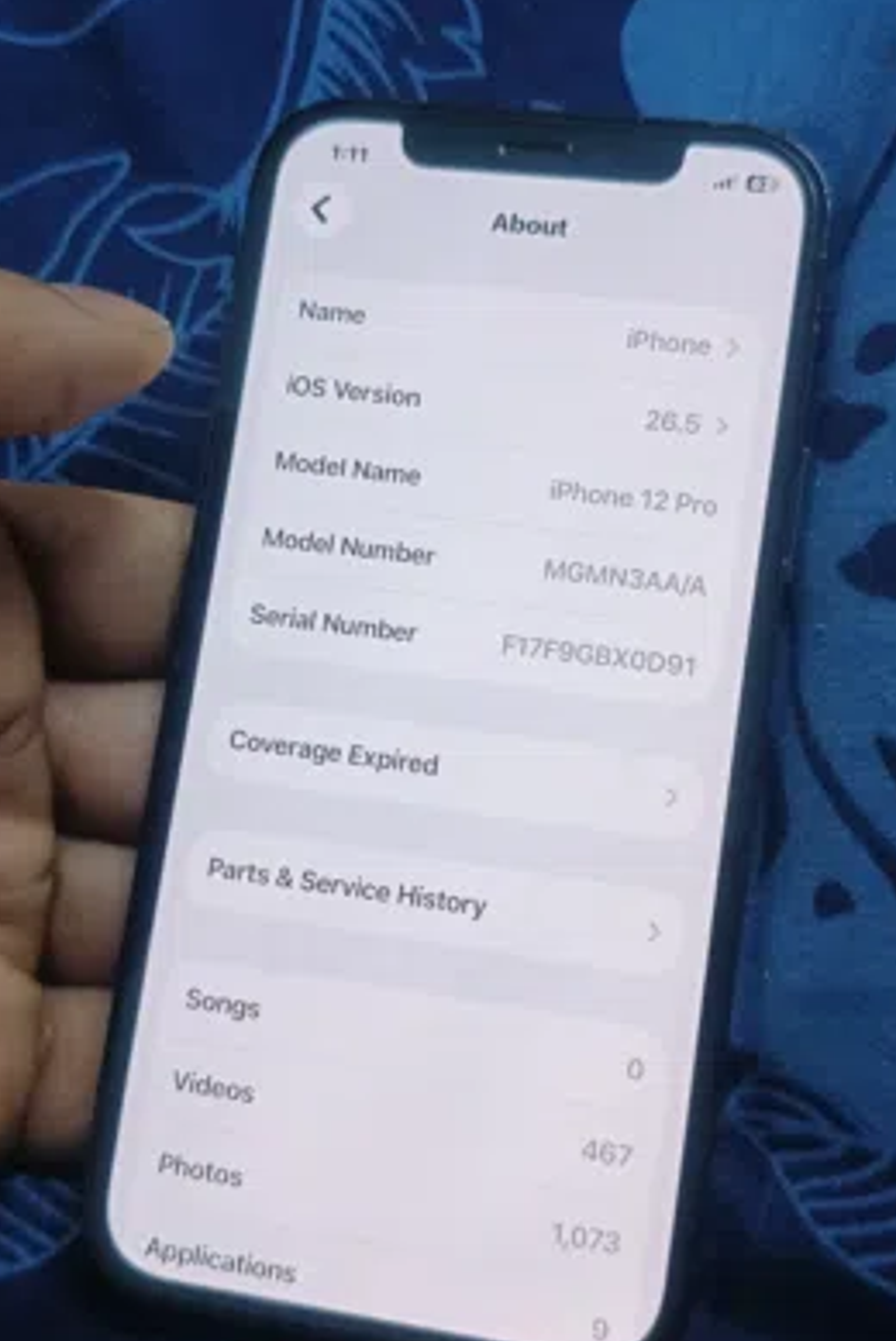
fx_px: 1826
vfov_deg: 40.3
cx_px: 448
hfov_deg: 27.6
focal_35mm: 49
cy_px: 676
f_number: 1.69
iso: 800
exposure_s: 1/30
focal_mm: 6.06
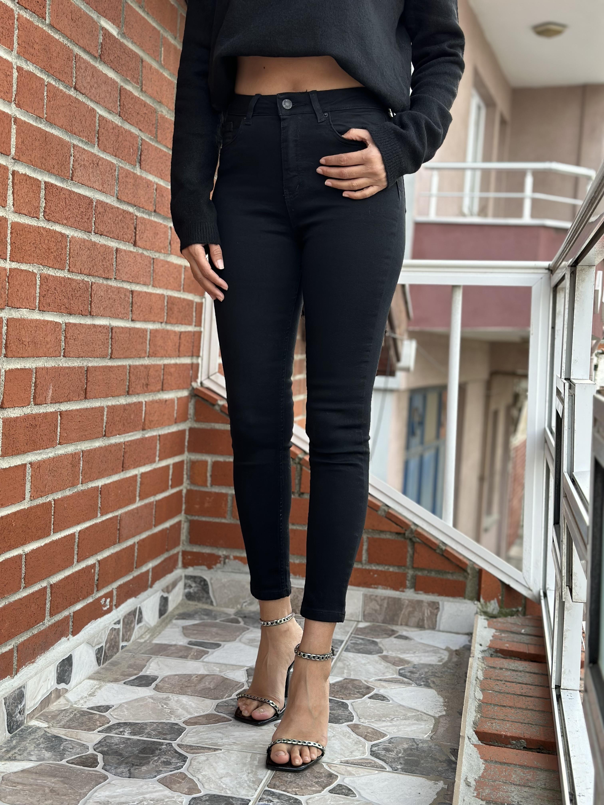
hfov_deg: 30.3
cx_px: 302
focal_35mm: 48
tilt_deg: -3.6
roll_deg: -3.4
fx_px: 1117
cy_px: 402
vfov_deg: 39.7
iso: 80
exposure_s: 1/304
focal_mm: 6.86
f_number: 1.78
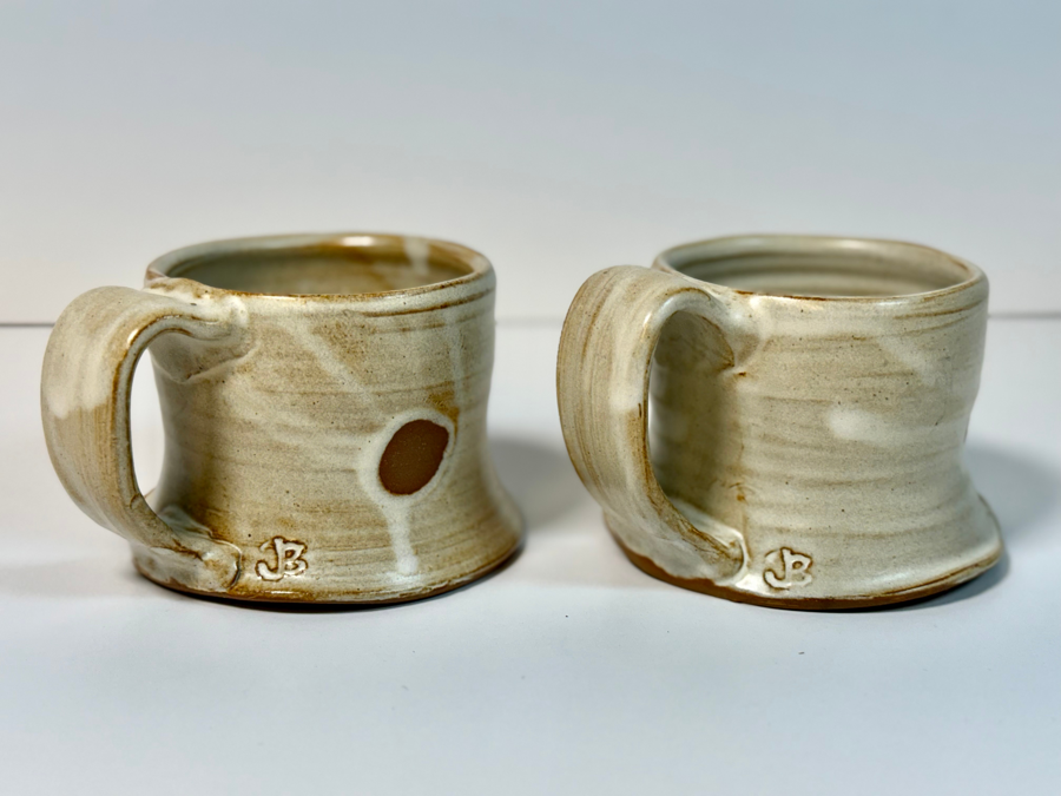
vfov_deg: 30.3
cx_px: 530
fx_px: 1471
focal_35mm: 48
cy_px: 398
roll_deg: +0.5
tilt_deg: -16.5
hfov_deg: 39.7
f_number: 1.78
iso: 80
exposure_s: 1/298
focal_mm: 6.76
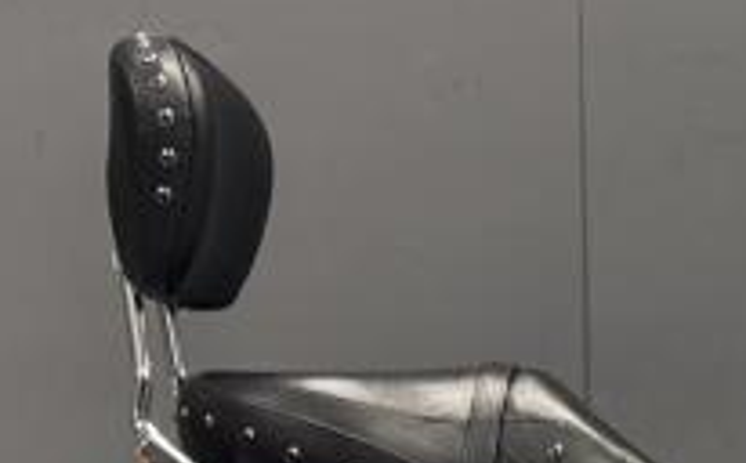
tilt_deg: -10.9
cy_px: 608
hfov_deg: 10.3
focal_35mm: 198
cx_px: 1032
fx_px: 4019
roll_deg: -0.8
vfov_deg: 6.5
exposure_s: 1/60
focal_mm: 6.76
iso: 250
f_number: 1.78
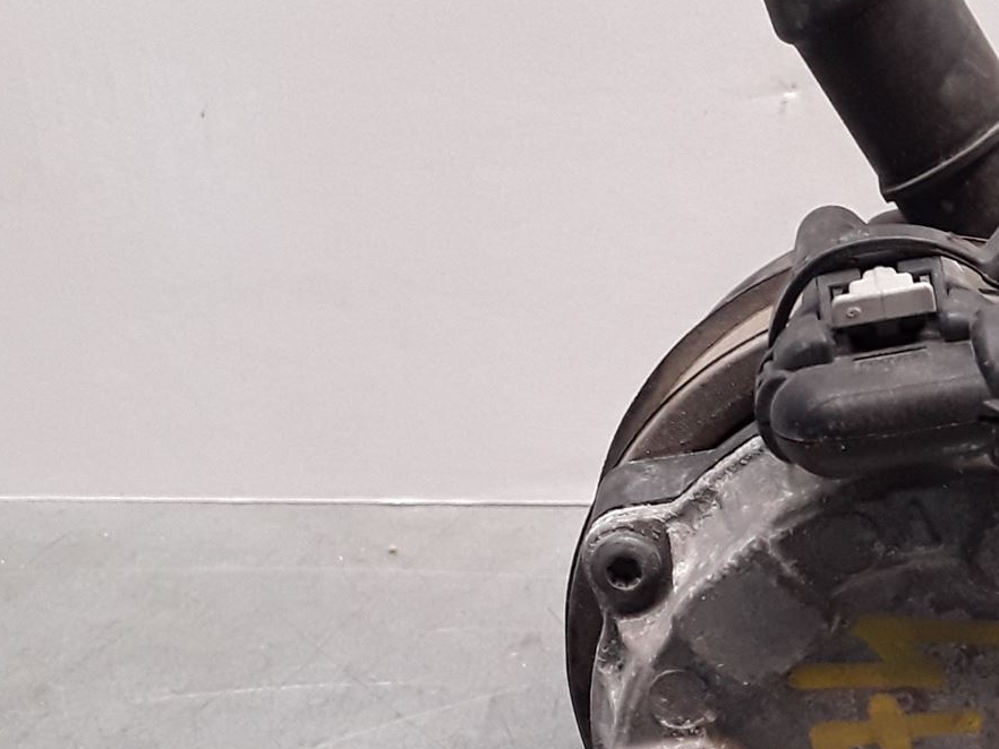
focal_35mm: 65
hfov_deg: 28.5
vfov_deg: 22.3
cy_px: 601
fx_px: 1876
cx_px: 932
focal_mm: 2.91
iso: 100
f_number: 1.9
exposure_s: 1/100
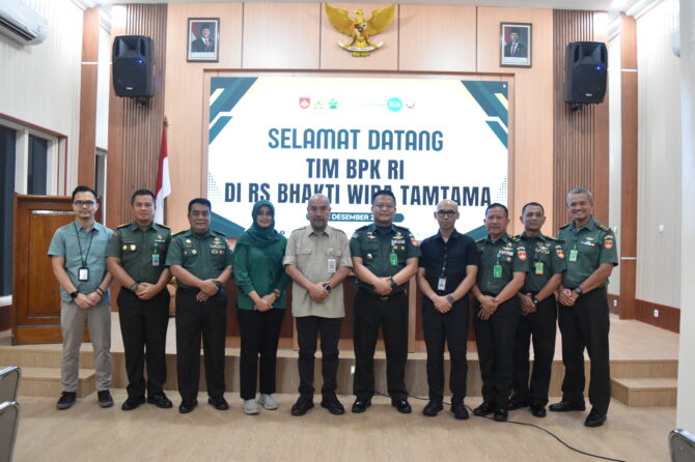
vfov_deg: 43.6
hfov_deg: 62.0
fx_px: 579
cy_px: 231
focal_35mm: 30
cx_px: 348
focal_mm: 20
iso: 6400
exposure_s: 1/160
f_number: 4.5
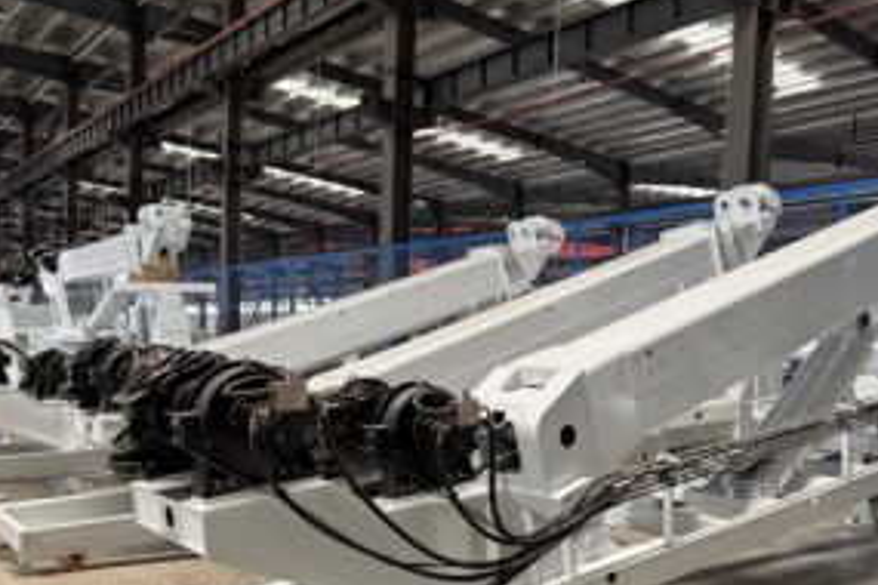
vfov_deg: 37.2
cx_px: 487
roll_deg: -2.2
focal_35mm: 35
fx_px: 854
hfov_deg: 54.3
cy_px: 419
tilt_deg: -2.0
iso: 400
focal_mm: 6.76
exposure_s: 1/60
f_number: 1.78
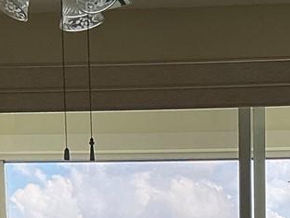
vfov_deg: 9.6
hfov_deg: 13.8
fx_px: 1191
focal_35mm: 142
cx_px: 252
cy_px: 475
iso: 25
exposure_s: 1/425
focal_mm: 3
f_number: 1.8
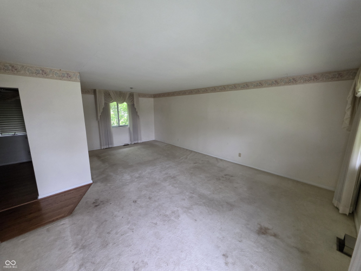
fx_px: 136
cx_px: 180
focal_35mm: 13
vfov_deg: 89.9
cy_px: 136
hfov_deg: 106.2
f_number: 1.9
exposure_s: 1/60
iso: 320
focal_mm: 2.2
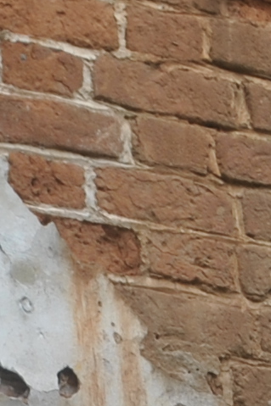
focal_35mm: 668
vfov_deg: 3.1
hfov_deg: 2.1
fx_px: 7548
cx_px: -122
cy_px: 979
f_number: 7.1
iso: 100
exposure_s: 1/200
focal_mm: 55
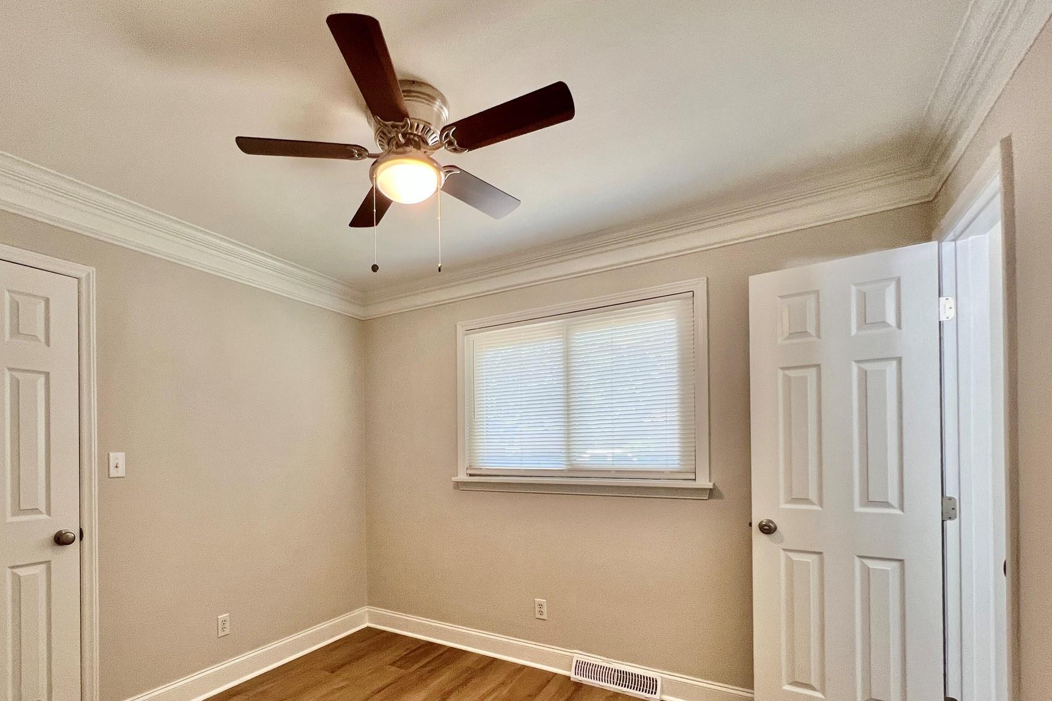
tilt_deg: -0.5
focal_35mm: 16
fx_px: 468
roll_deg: +0.9
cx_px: 433
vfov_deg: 72.0
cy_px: 454
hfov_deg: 95.7
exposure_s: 1/120
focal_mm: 1.57
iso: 160
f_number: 1.8
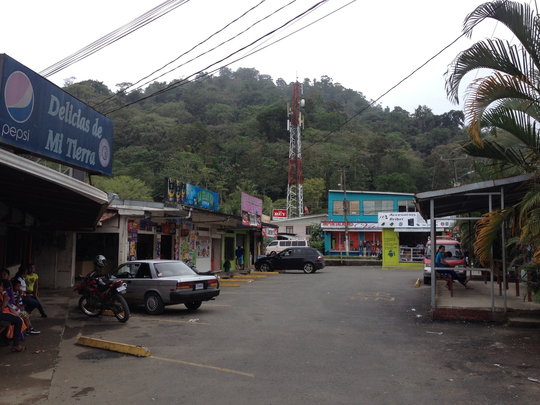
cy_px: 202
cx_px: 270
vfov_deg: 40.7
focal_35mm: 35
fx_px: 546
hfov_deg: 52.6
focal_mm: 4.28
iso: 50
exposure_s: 1/649
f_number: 2.4
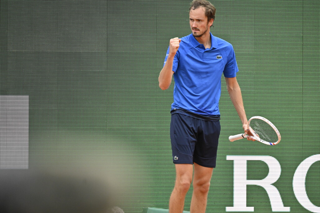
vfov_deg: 3.7
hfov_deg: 5.6
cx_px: 160
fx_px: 3289
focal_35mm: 370
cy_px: 106
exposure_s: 1/1250
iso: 2500
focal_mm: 370
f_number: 5
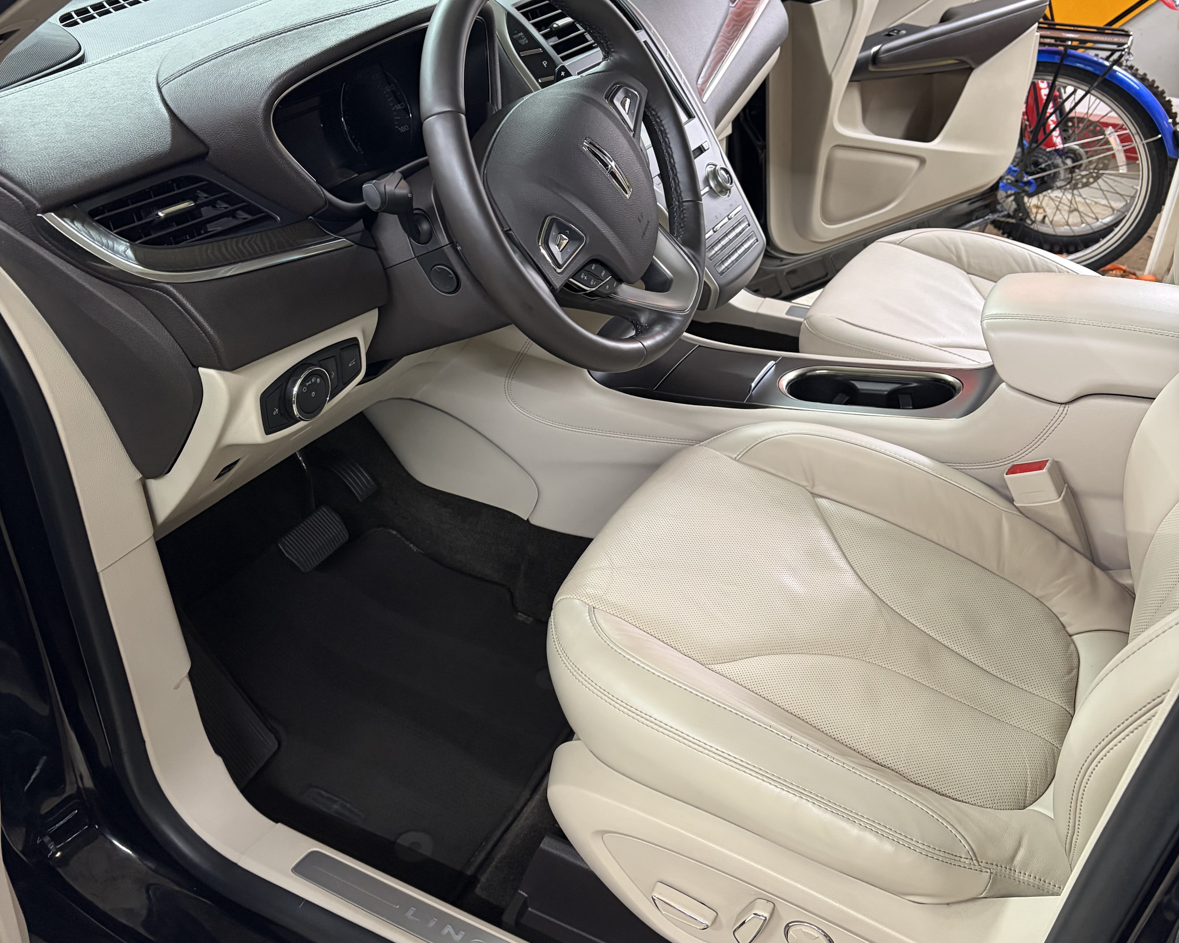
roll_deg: +0.3
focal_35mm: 34
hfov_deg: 52.8
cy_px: 383
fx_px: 1186
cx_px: 588
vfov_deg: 43.2
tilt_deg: -28.6
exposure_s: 1/60
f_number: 1.6
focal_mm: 5.96
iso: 250
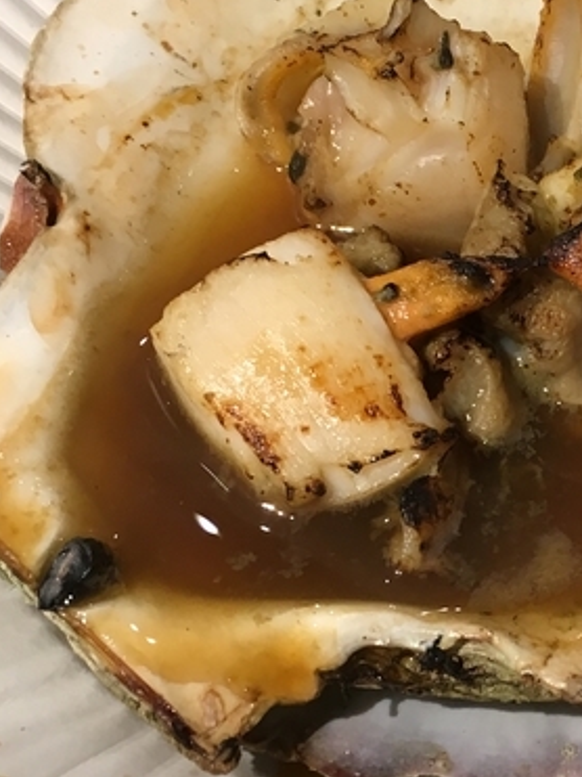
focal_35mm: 80
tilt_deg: -50.3
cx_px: 685
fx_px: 1794
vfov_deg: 24.3
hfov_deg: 17.6
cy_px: 509
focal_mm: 4.15
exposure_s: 1/30
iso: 50
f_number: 2.2
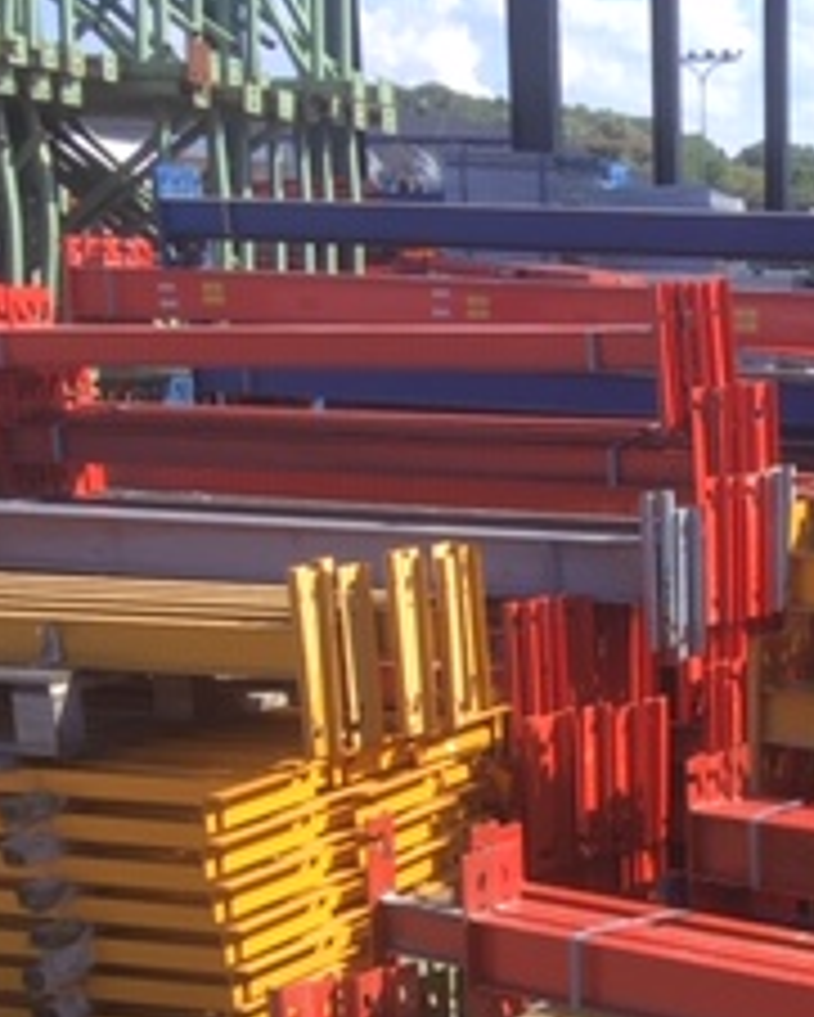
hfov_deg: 18.2
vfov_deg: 22.8
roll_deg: -1.2
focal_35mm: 80
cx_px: 971
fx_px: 2408
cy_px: 1040
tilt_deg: -16.2
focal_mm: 4.15
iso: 25
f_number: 2.2
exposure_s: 1/565
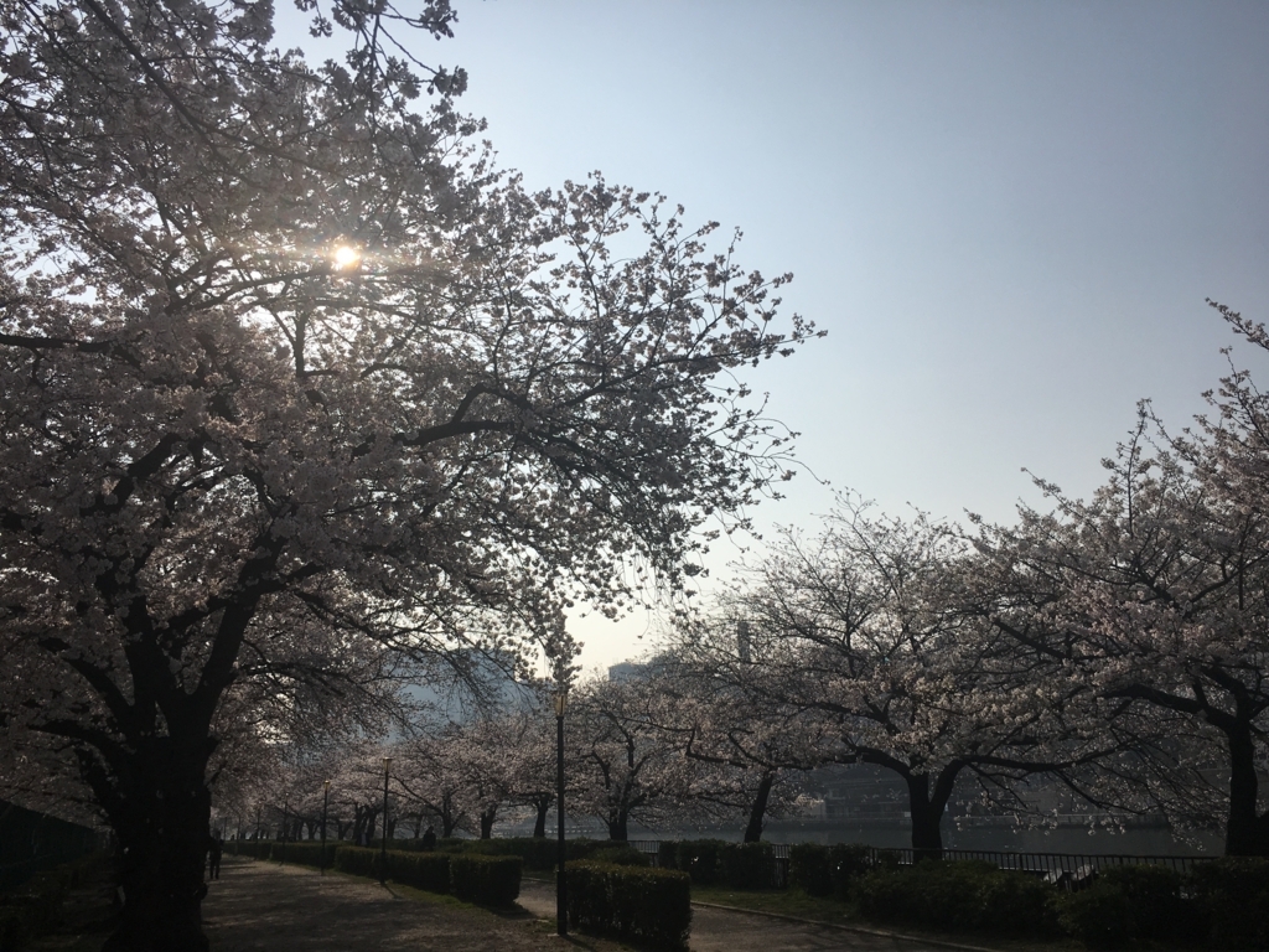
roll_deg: +1.7
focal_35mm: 29
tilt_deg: +17.7
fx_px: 1063
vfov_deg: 48.2
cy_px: 476
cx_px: 634
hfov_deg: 61.7
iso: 25
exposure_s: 1/5495
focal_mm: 4.15
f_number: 2.2
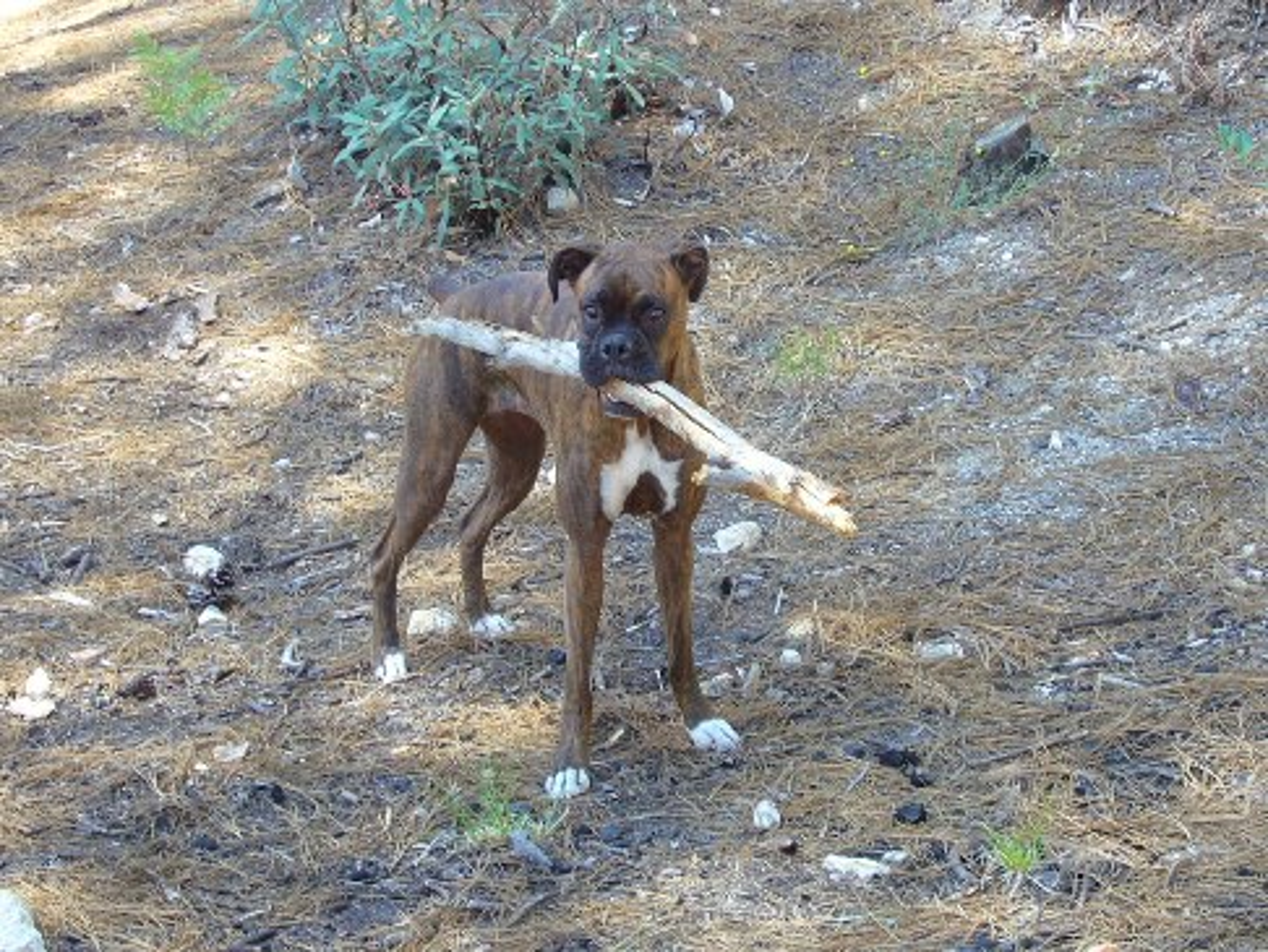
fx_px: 3665
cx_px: 634
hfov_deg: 19.6
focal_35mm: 100
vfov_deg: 14.8
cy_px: 476
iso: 100
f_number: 4.5
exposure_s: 1/30
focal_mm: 12
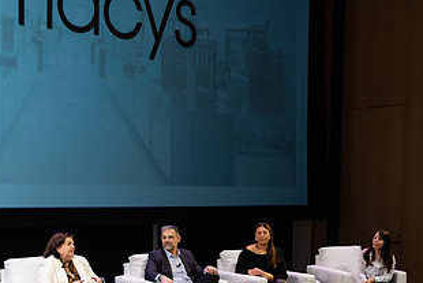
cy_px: 246
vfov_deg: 19.7
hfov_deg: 29.2
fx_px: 799
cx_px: 114
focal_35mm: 68
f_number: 3.2
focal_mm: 34.5
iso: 125
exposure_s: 1/125
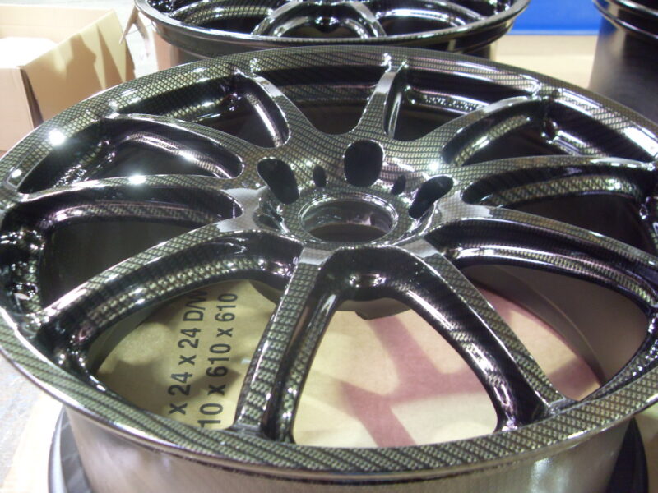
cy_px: 246
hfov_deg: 52.6
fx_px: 665
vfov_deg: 40.7
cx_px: 329
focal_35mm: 35
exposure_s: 1/4
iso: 200
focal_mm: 6.3
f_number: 2.8
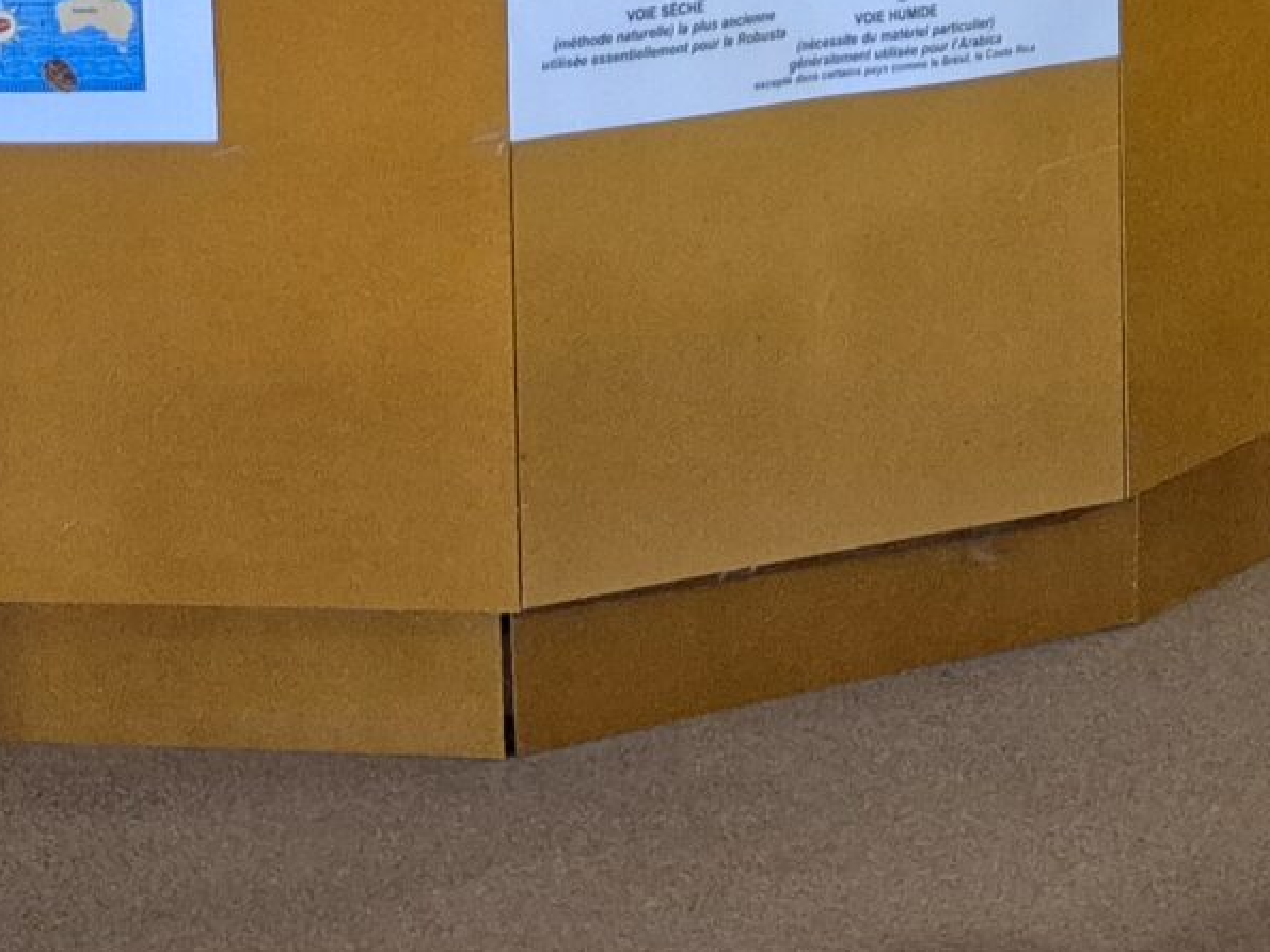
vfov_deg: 13.2
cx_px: 672
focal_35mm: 99
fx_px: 3631
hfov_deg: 19.8
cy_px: -845
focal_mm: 5.4
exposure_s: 1/100
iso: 1000
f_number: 1.8
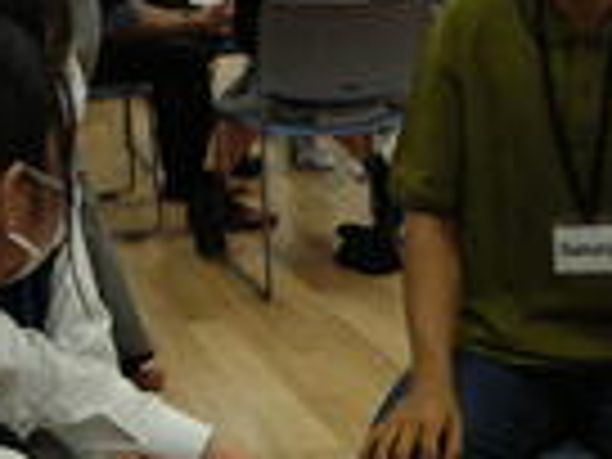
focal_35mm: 103
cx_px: 657
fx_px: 1821
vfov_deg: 14.3
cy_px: 306
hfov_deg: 18.4
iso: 200
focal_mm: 5.8
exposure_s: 1/90
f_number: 2.8
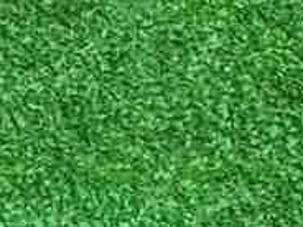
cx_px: -818
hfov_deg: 7.5
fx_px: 1777
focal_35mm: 203
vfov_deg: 6.7
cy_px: 676
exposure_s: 1/50
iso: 178
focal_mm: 5.4
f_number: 1.8
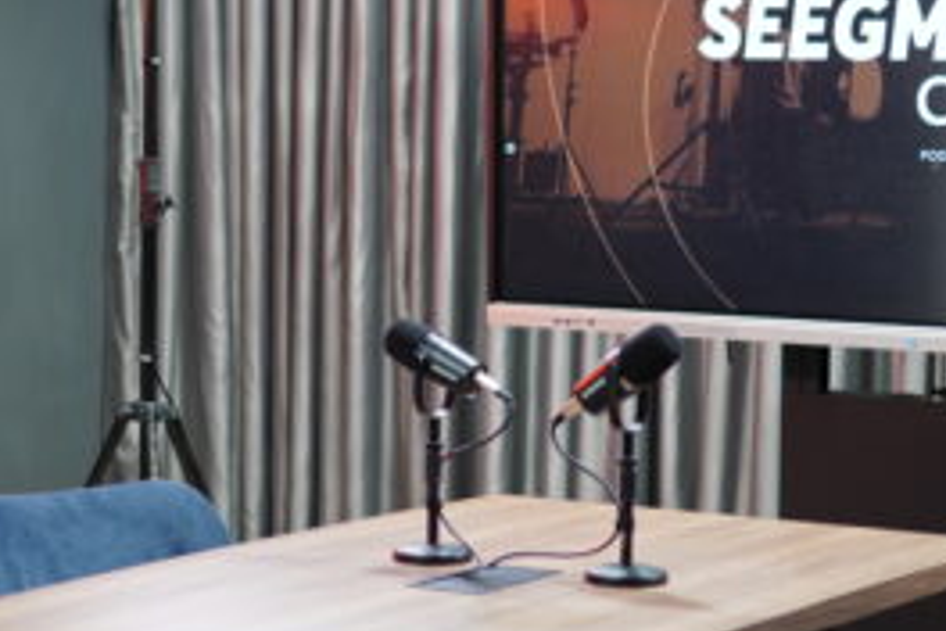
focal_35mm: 119
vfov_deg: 11.5
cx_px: 326
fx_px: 3130
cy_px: 394
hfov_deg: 17.1
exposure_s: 1/20
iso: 200
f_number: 1.4
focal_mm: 35
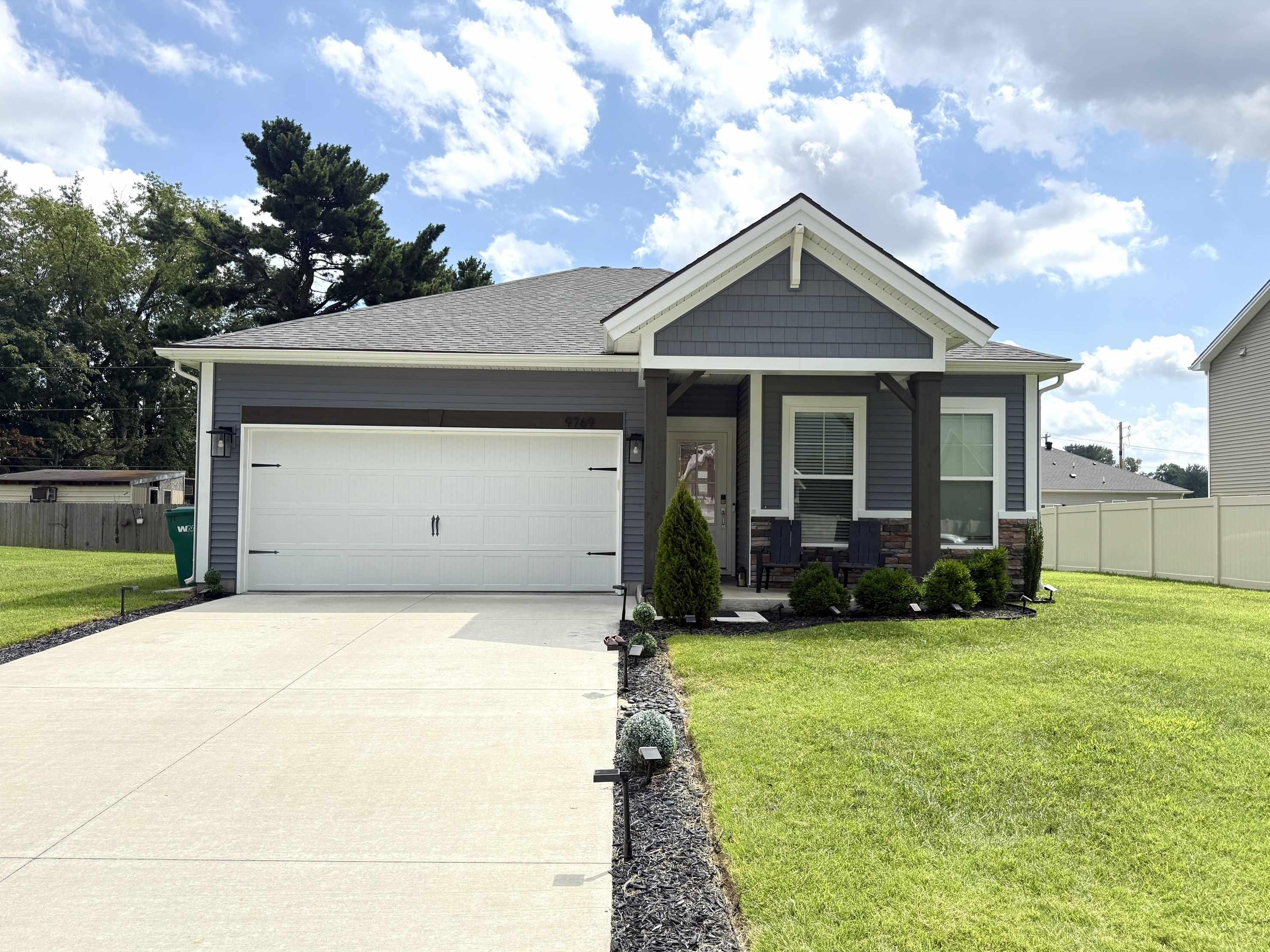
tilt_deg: +1.5
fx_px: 917
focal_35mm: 25
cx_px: 639
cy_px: 493
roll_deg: -1.2
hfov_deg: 69.4
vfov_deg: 54.9
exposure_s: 1/4975
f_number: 1.78
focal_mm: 6.76
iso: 100
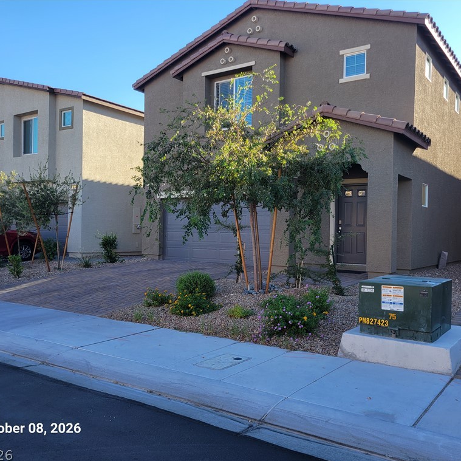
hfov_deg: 52.4
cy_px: 232
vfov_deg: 52.5
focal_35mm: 31
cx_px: 258
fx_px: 467
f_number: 1.8
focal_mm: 5.4
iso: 40
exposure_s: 1/746
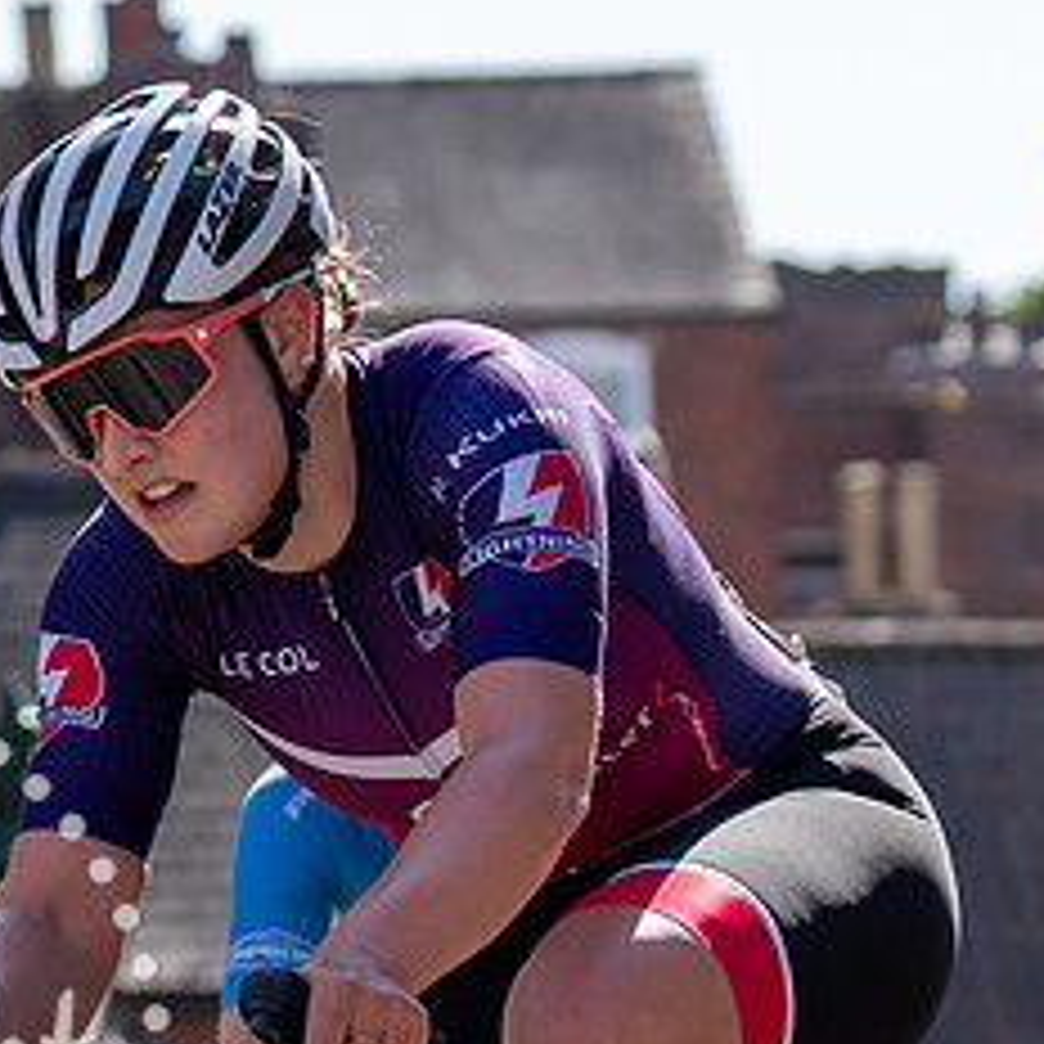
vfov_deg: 5.1
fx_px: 11772
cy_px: 1209
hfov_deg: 5.1
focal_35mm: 345
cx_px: 283
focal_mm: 70
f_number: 3.5
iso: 100
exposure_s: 1/1000
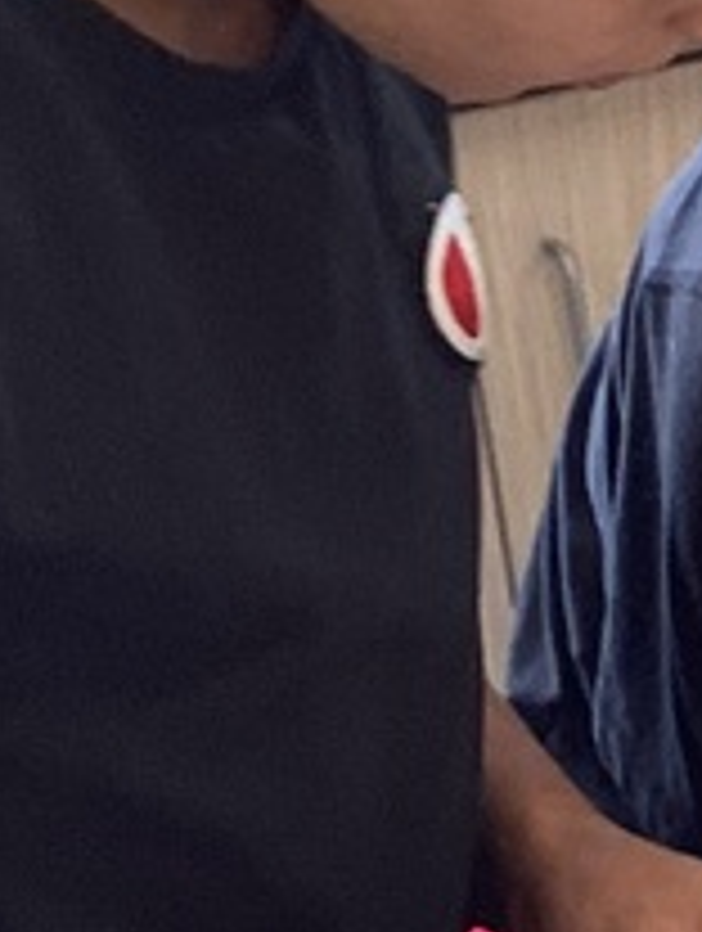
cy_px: 968
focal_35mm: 153
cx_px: 1490
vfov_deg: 12.7
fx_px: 4124
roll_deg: +0.9
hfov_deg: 9.0
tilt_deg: -32.7
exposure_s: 1/60
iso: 64
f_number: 2.4
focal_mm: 3.3
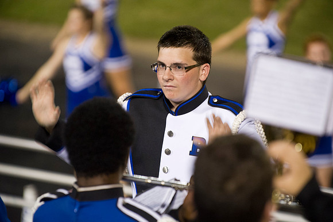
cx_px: 166
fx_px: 2588
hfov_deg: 7.4
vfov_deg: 4.9
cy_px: 111
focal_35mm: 280
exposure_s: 1/125
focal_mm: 280
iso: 4000
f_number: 4
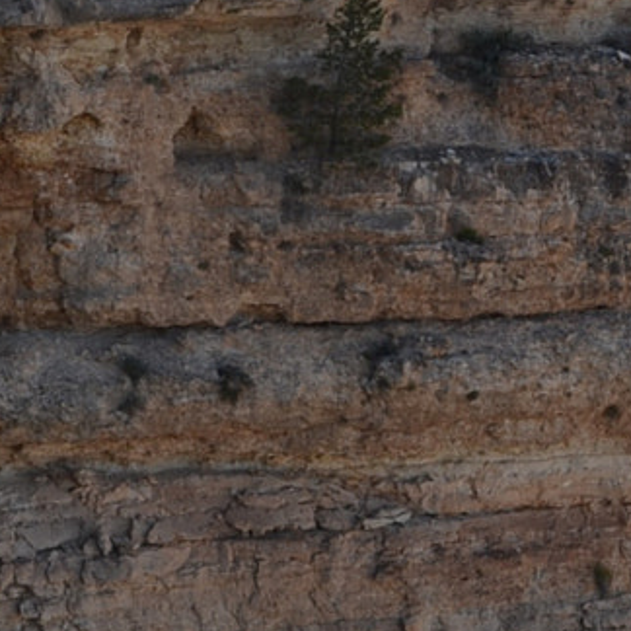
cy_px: 672
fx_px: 4929
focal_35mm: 239
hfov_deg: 7.2
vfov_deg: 7.3
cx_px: 979
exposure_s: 1/200
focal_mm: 38
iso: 100
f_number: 7.1
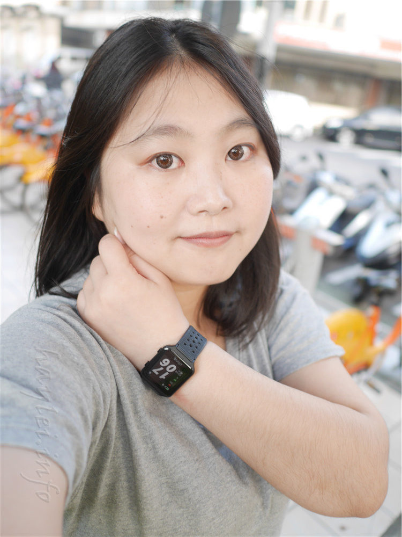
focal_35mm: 30
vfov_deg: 60.0
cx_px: 201
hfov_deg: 46.8
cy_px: 268
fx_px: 465
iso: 200
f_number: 1.7
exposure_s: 1/100
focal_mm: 15
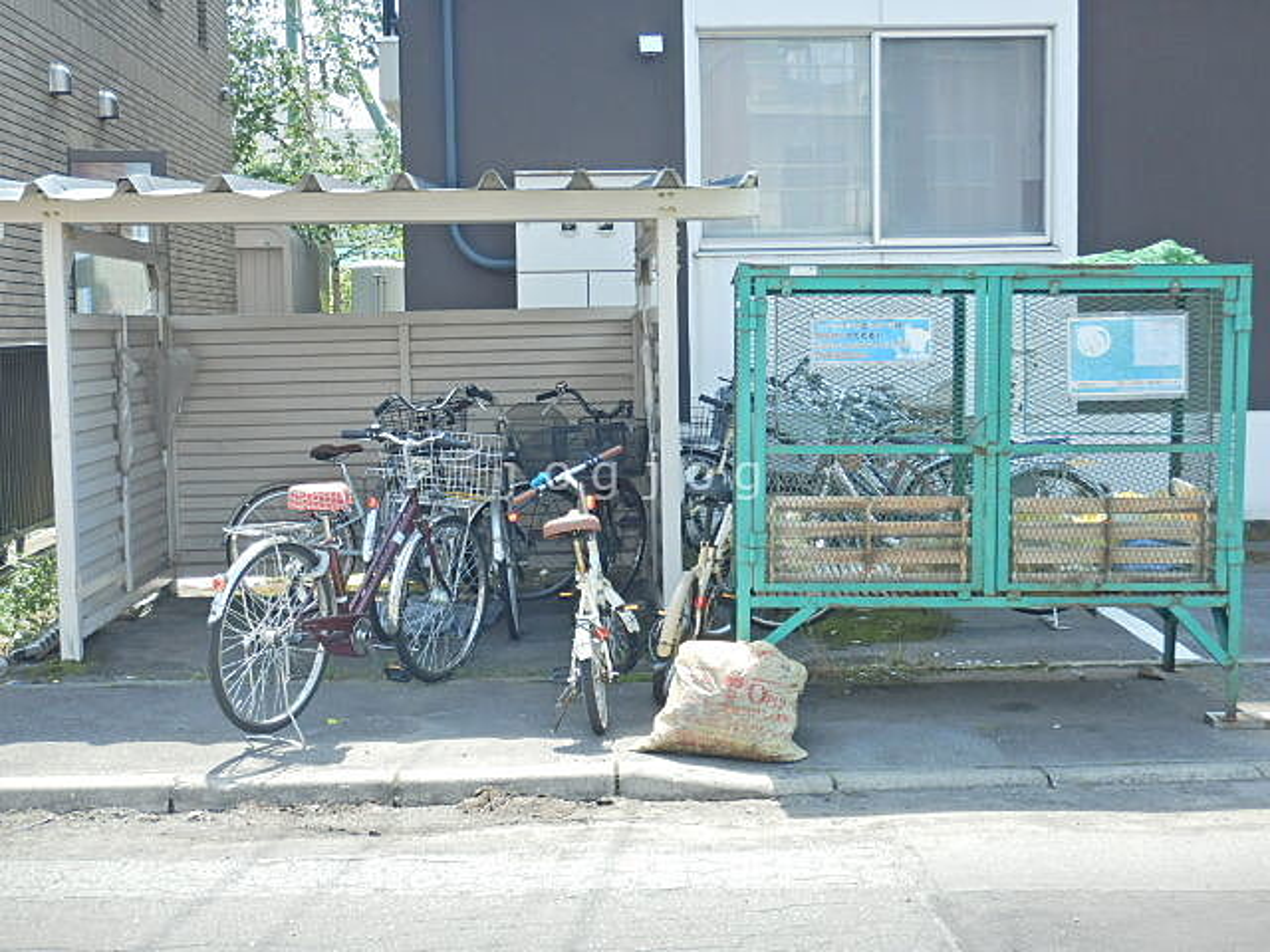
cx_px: 635
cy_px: 476
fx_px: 1908
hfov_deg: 36.8
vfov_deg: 28.0
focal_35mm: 52
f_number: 4.3
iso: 125
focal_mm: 9.2
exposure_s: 1/200
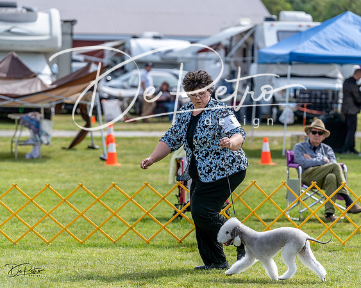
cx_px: 180
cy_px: 150
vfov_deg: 9.3
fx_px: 1778
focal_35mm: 166
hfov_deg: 11.6
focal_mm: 142
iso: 125
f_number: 3.5
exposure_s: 1/1000
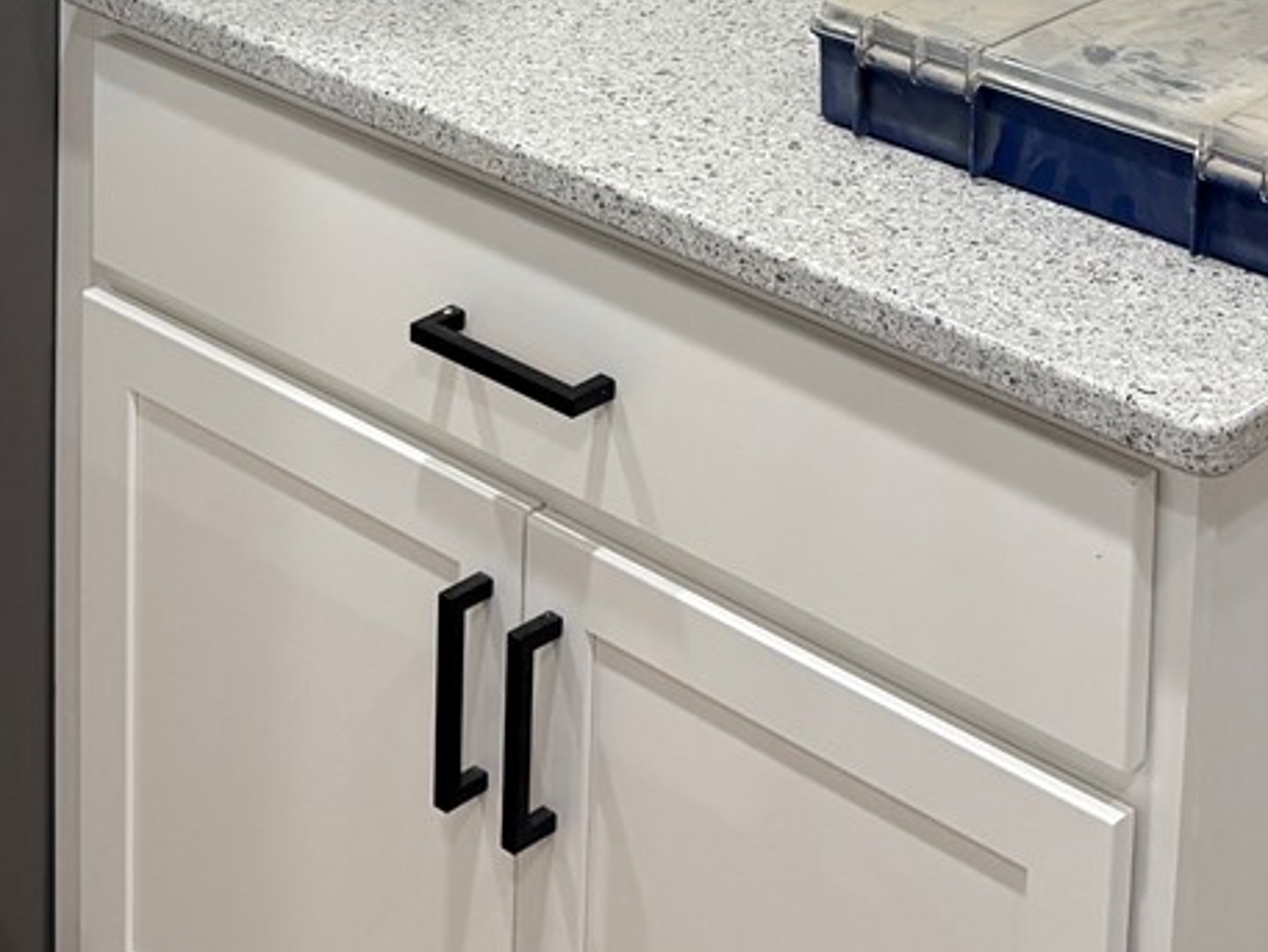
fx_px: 3078
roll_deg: -2.1
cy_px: -550
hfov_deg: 23.3
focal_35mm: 84
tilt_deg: -8.0
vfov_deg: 15.9
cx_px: 713
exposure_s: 1/120
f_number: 1.78
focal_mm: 6.76
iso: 125
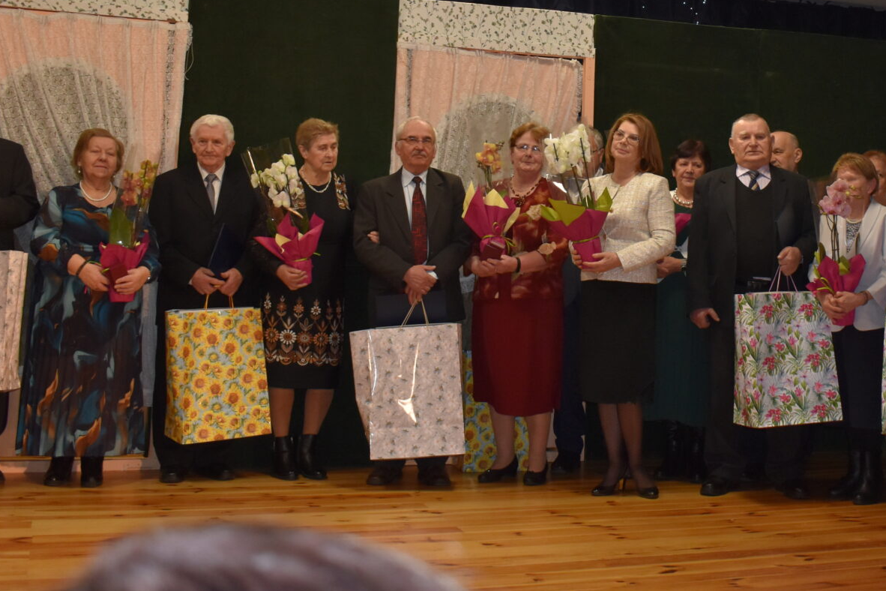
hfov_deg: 37.6
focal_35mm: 52
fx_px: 1280
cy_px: 93
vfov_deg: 25.4
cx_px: 618
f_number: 3.8
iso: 800
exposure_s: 1/125
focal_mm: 20
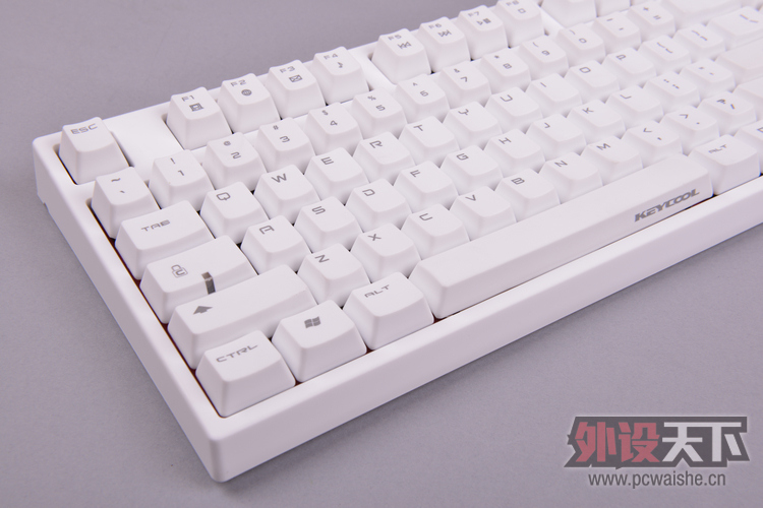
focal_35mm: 48
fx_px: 1017
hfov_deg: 41.1
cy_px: 254
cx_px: 382
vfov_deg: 28.1
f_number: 16
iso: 200
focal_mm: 48
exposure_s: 1/160
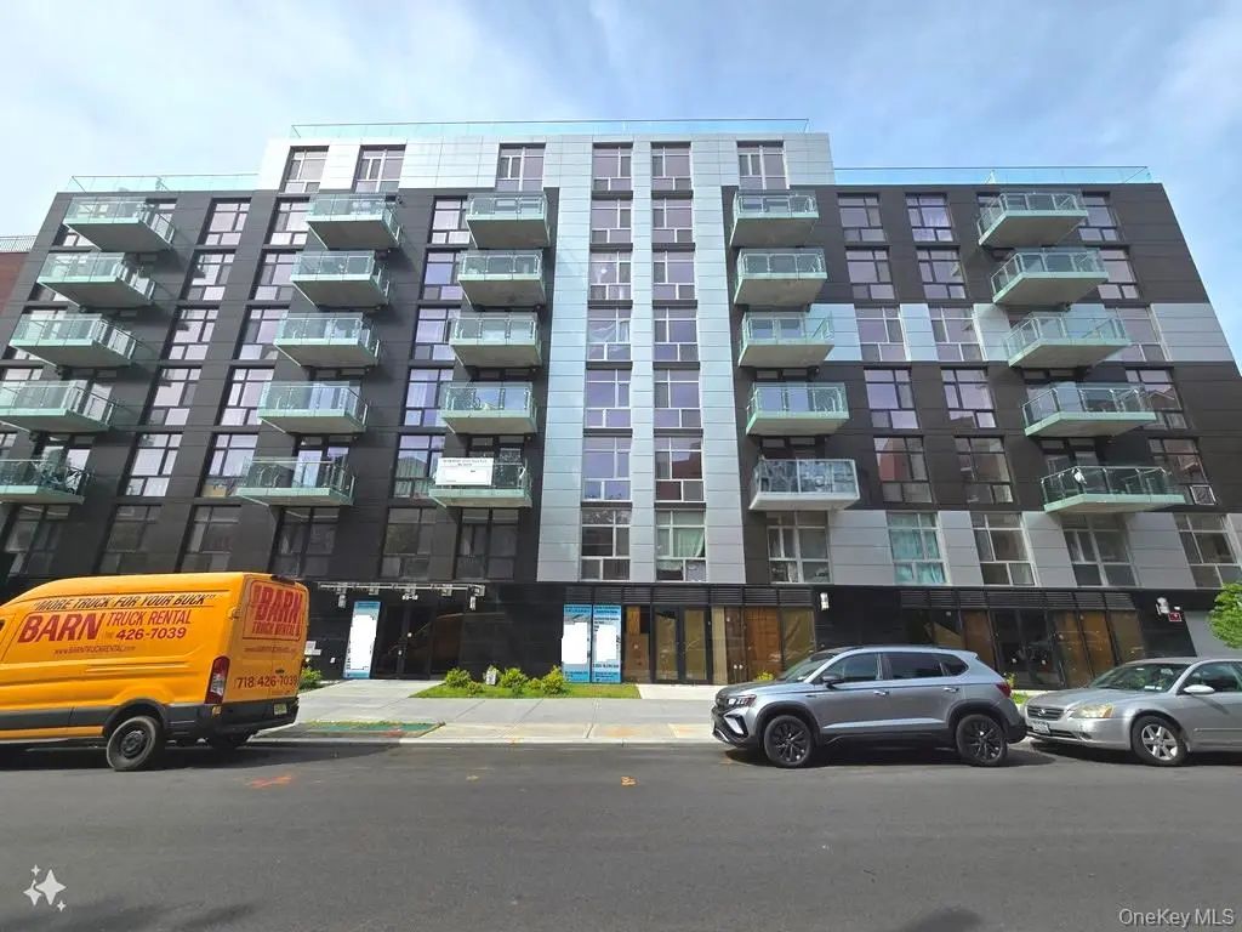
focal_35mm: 13
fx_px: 466
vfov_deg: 89.9
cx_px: 621
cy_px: 466
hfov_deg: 106.2
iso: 50
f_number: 2.2
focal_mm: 2.2
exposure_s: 1/2500
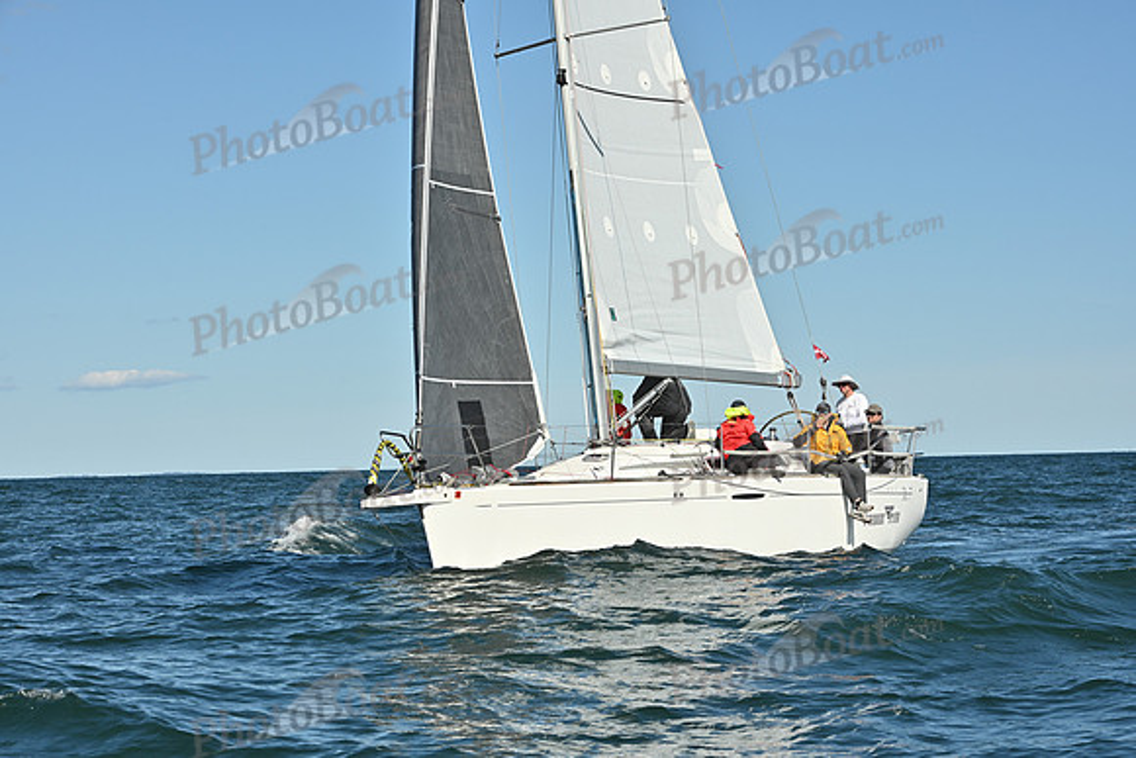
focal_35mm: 95
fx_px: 2998
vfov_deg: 14.4
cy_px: 379
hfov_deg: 21.5
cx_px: 568
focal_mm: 95
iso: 320
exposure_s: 1/1600
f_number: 9
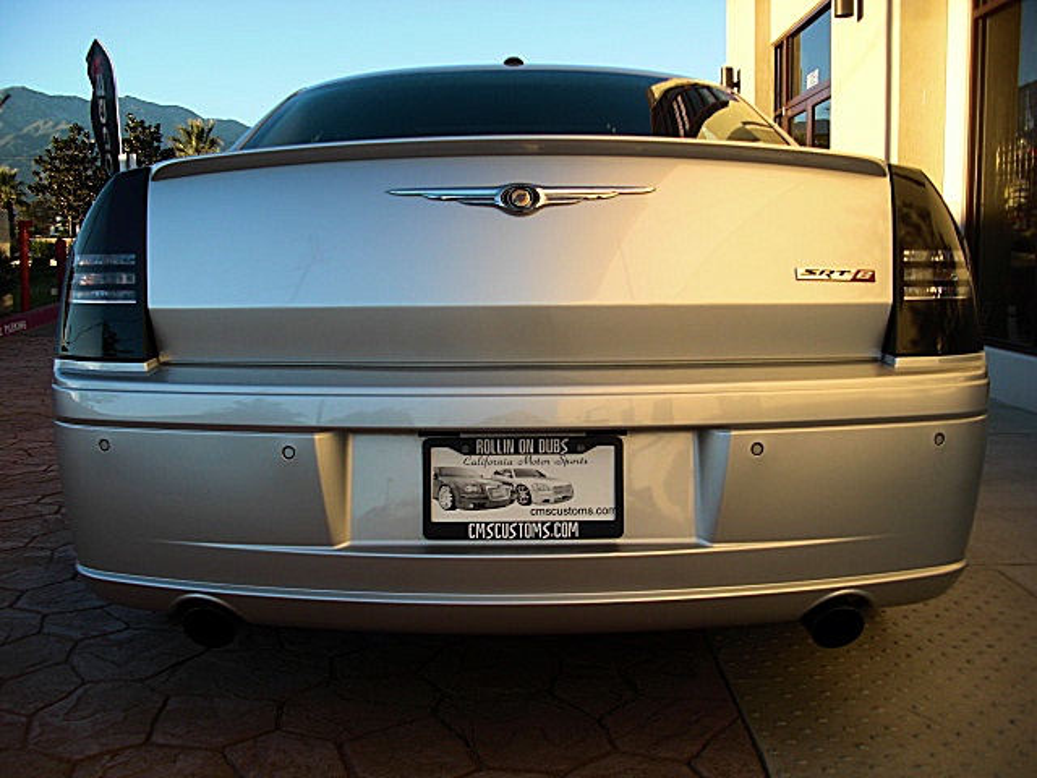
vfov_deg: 39.7
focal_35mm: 36
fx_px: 1078
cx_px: 518
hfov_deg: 51.4
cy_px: 389
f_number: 2.8
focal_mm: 6.3
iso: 50
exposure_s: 1/250
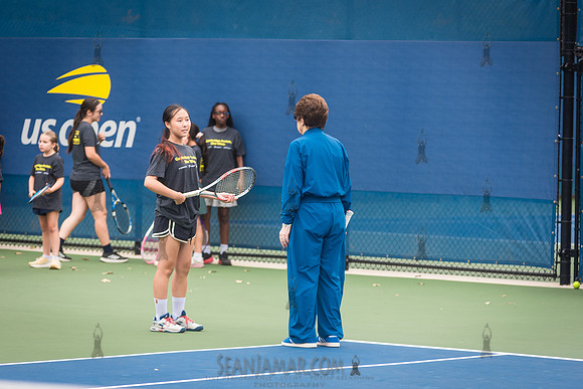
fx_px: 2997
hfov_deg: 11.1
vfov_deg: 7.4
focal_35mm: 185
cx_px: 292
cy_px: 194
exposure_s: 1/250
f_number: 4.5
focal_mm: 185
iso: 200
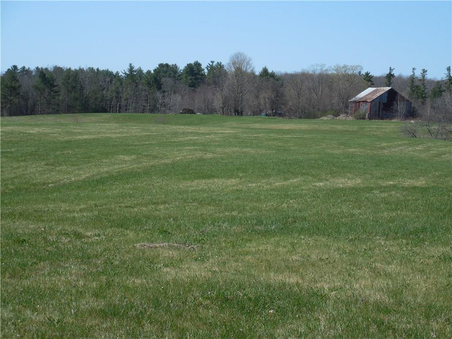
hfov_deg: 18.5
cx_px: 226
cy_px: 170
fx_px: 1384
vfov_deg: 14.0
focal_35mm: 106
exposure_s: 1/800
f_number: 4.7
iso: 125
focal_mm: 19.1
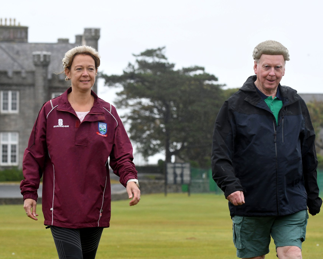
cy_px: 129
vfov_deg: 8.7
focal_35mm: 179
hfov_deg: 10.8
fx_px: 1707
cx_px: 148
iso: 640
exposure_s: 1/500
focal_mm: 105
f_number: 5
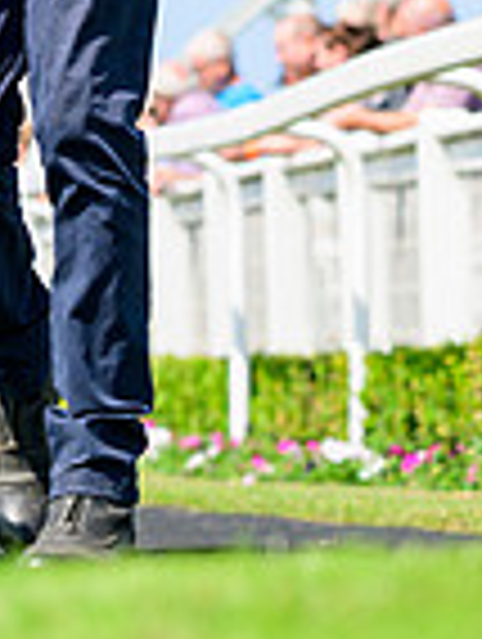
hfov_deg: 4.1
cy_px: -356
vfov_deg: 5.4
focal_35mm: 365
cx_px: -95
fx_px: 6756
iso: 400
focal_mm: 120
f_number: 6.3
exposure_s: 1/1250
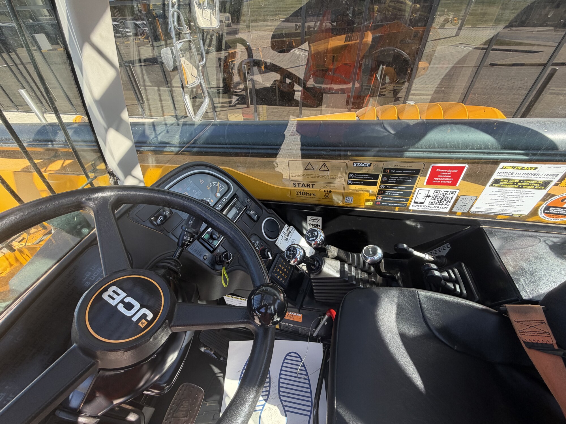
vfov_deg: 85.7
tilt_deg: -40.8
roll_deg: +2.1
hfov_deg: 102.1
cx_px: 283
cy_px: 212
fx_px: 229
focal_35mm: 14
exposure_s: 1/161
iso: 50
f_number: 2.2
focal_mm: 2.22
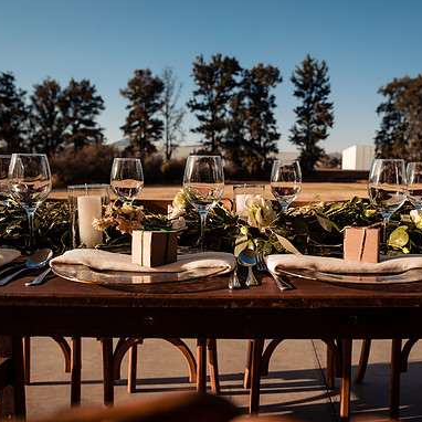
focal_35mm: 31
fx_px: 428
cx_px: 253
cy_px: 212
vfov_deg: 52.5
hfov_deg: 52.2
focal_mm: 24
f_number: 4
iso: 125
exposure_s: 1/1250
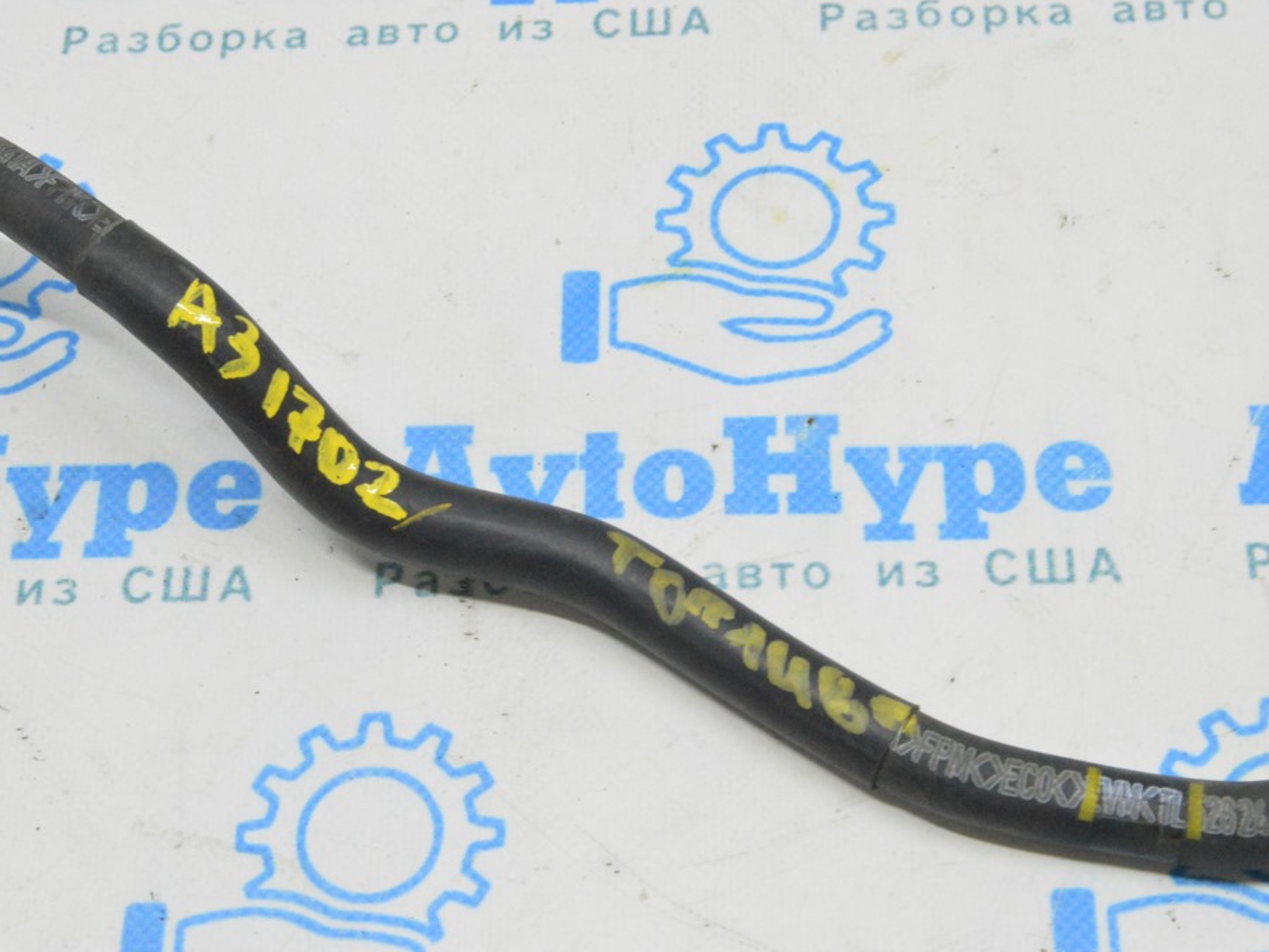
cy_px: 476
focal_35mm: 75
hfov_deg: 26.0
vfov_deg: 19.6
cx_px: 596
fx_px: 2750
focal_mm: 46
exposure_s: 1/15
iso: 6400
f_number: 20
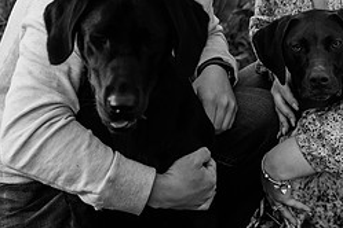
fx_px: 1286
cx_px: 240
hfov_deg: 15.1
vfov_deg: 10.1
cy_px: 11
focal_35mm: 135
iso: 250
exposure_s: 1/400
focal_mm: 58
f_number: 3.5
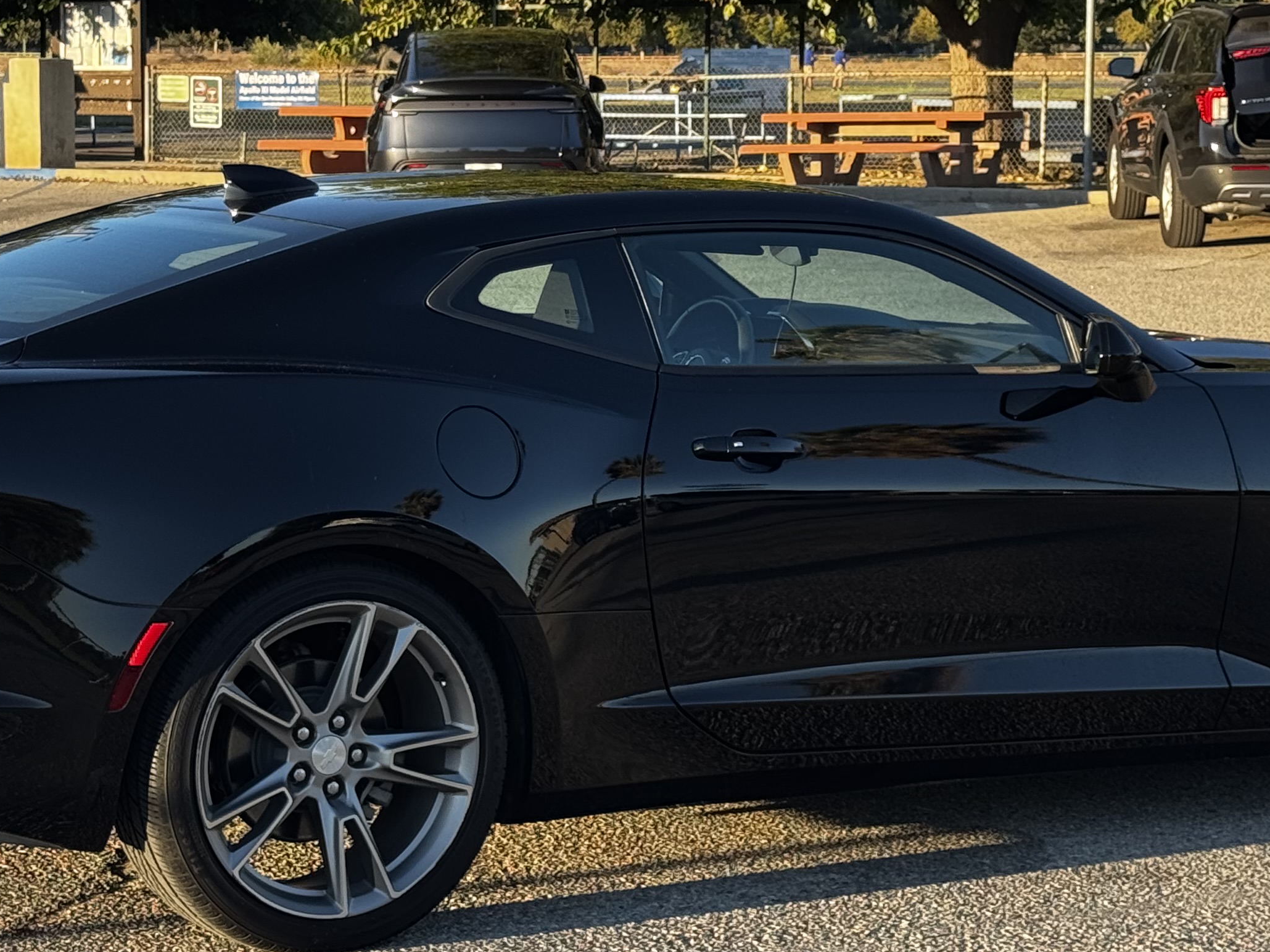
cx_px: 613
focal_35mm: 94
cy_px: 349
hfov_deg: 20.9
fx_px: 3448
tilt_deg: -6.2
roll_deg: +0.5
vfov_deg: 15.7
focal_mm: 6.76
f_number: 1.78
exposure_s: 1/715
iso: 64
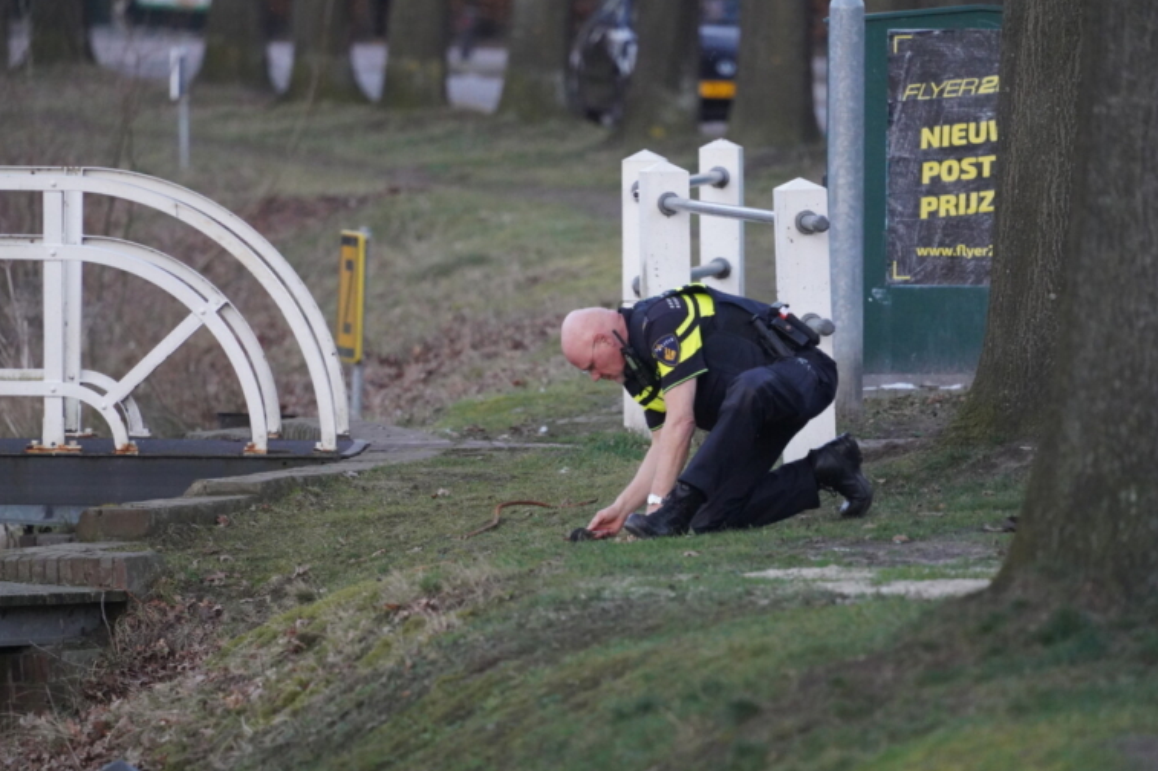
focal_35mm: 406
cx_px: 577
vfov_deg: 3.4
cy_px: 386
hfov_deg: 5.1
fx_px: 13053
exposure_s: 1/500
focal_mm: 400
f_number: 5.6
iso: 10000
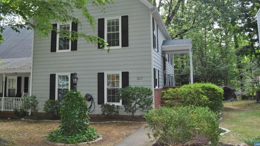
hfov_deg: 61.0
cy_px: 59
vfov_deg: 36.6
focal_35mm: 32
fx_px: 221
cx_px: 131
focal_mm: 20
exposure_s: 1/125
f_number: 5.6
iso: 200
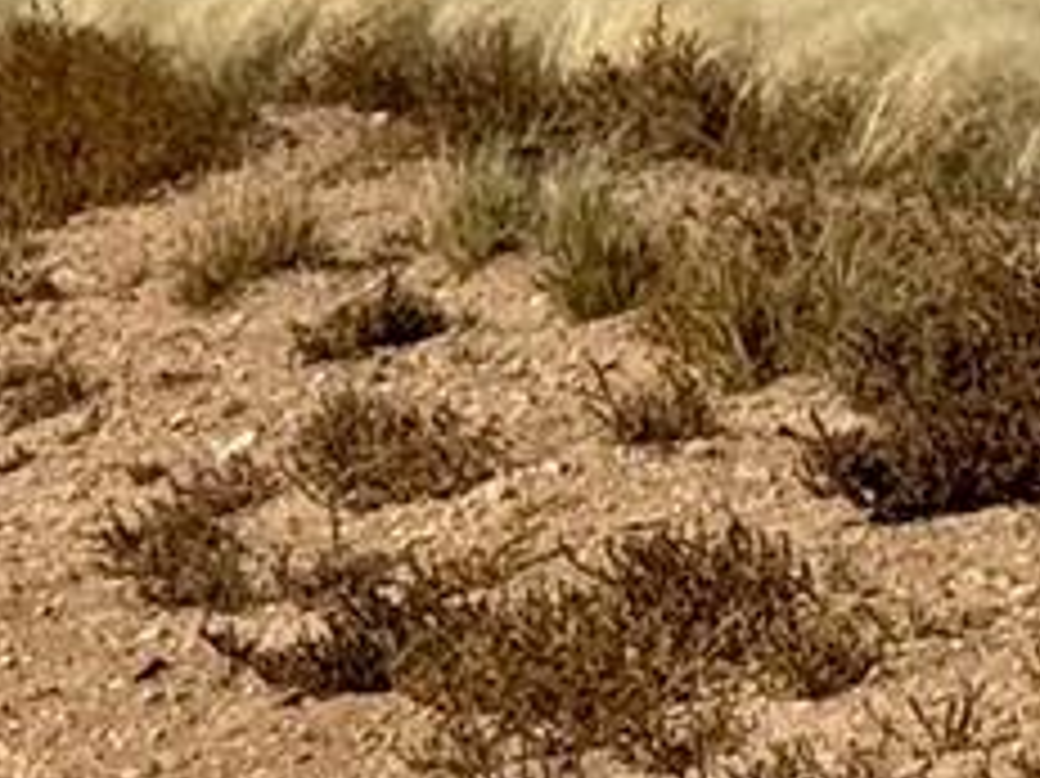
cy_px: -175
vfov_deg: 4.4
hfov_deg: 5.8
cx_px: -1301
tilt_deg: -1.2
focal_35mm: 333
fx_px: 9999
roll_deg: -0.2
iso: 64
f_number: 1.78
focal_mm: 6.76
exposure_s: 1/9009
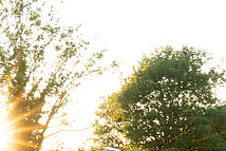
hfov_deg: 23.1
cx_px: 29
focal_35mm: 86
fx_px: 540
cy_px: 203
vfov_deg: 15.1
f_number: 14
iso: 1000
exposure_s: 1/40
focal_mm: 28
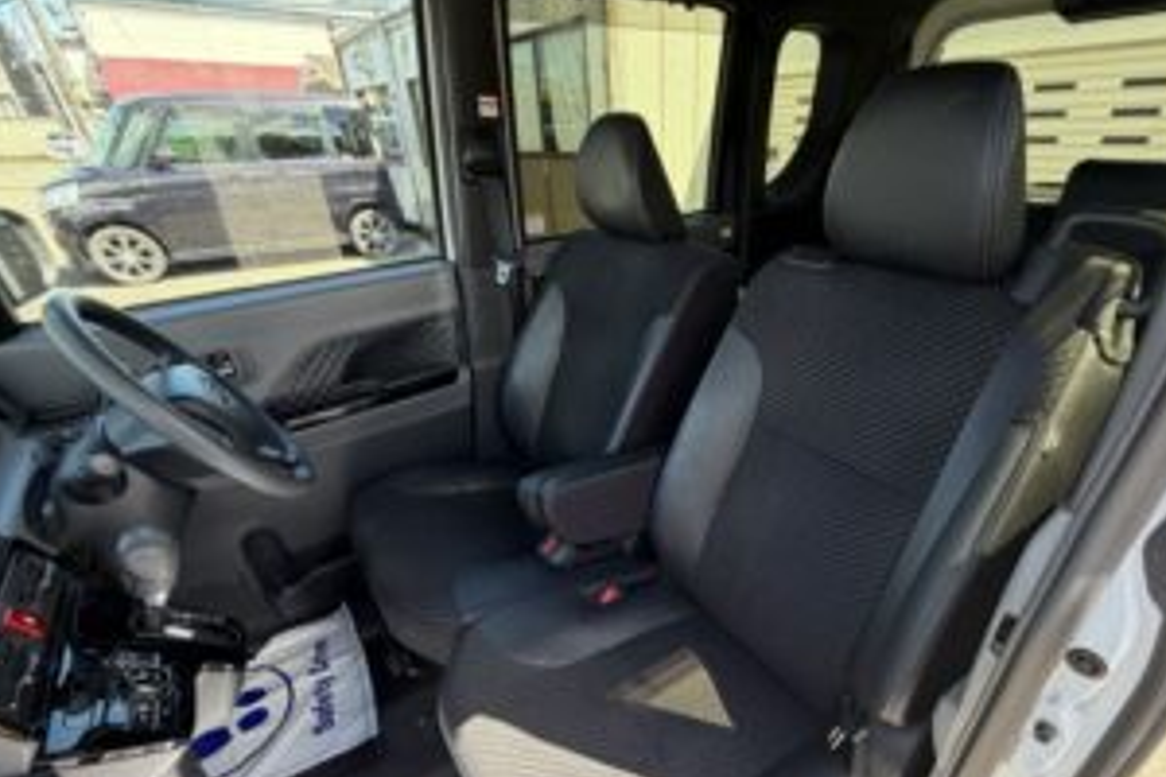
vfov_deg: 69.2
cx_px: 665
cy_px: 491
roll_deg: -0.2
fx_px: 551
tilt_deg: -32.9
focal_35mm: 17
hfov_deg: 92.7
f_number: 2.2
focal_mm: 2.22
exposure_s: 1/121
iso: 80
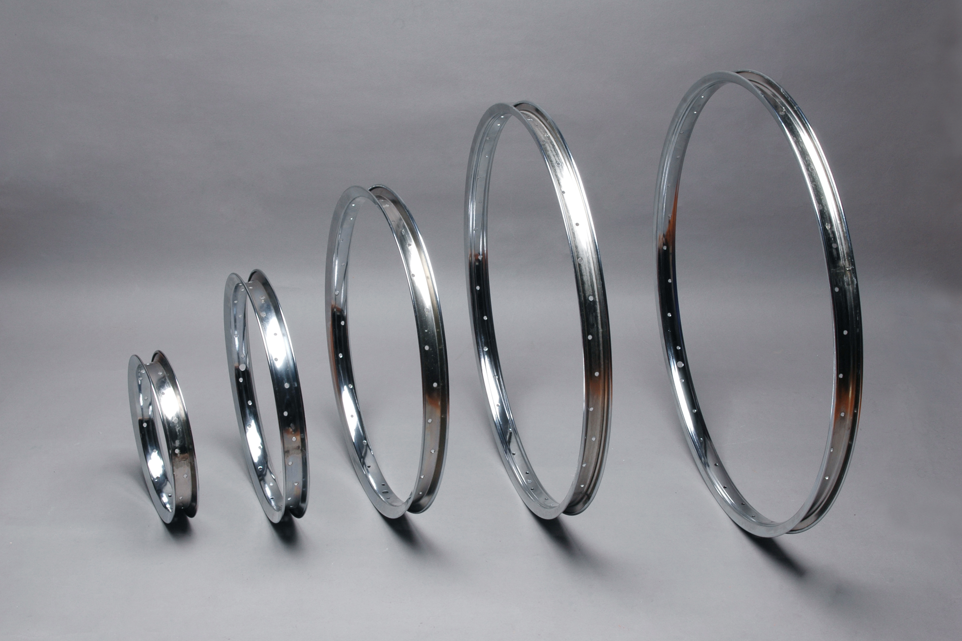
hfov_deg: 34.5
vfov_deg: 23.4
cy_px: 323
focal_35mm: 58
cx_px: 481
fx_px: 1550
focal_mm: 38
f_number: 18
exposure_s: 1/100
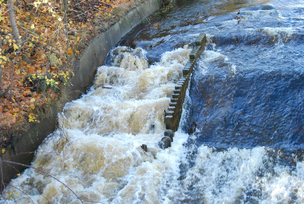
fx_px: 482
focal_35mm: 57
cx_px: 152
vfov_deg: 23.8
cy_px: 102
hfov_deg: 35.0
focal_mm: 38
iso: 400
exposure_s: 1/125
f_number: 5.6
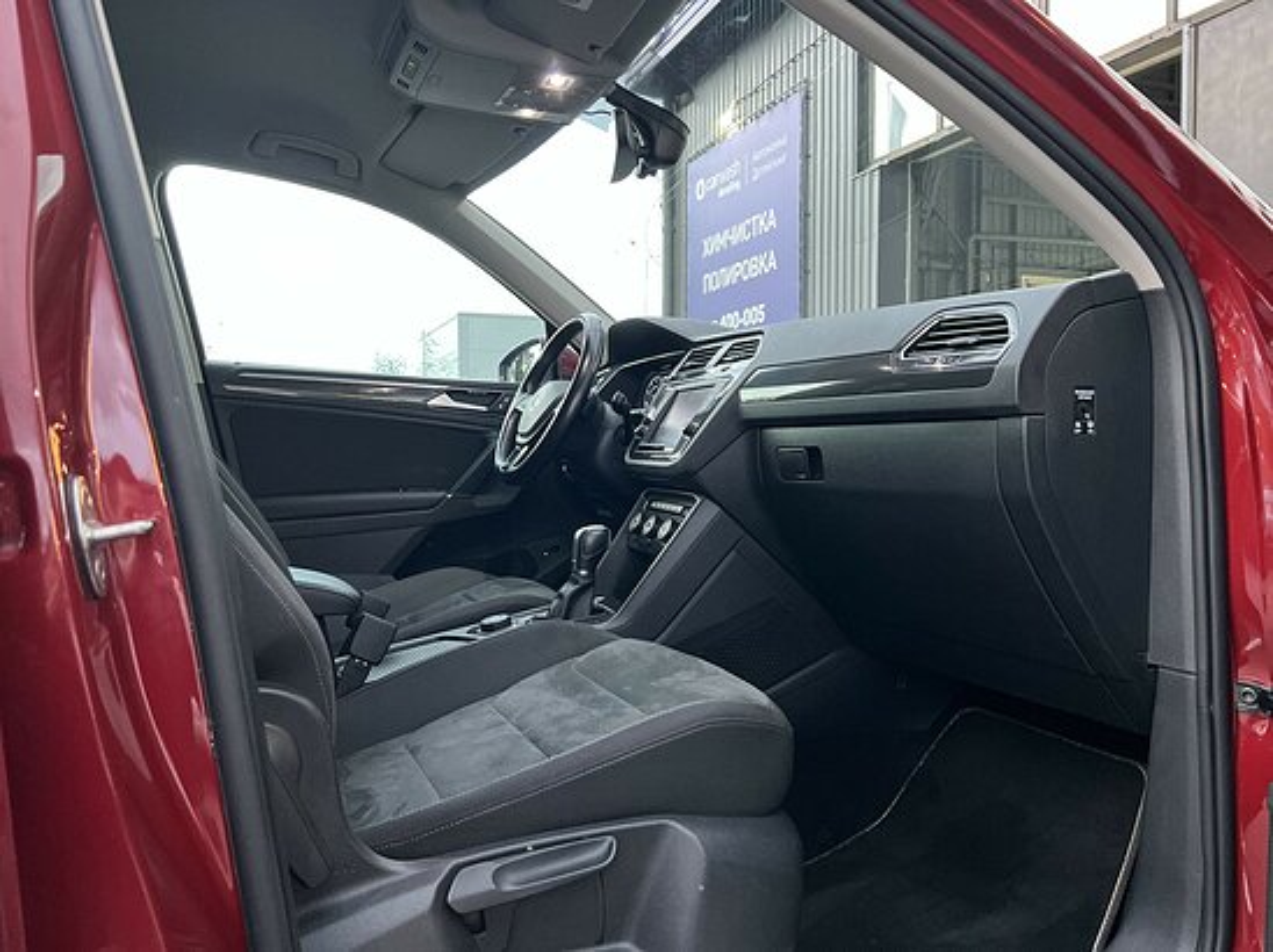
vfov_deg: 53.0
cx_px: 636
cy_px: 476
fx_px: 955
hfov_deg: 67.3
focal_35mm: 26
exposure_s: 1/50
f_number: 1.5
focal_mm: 5.7
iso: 250
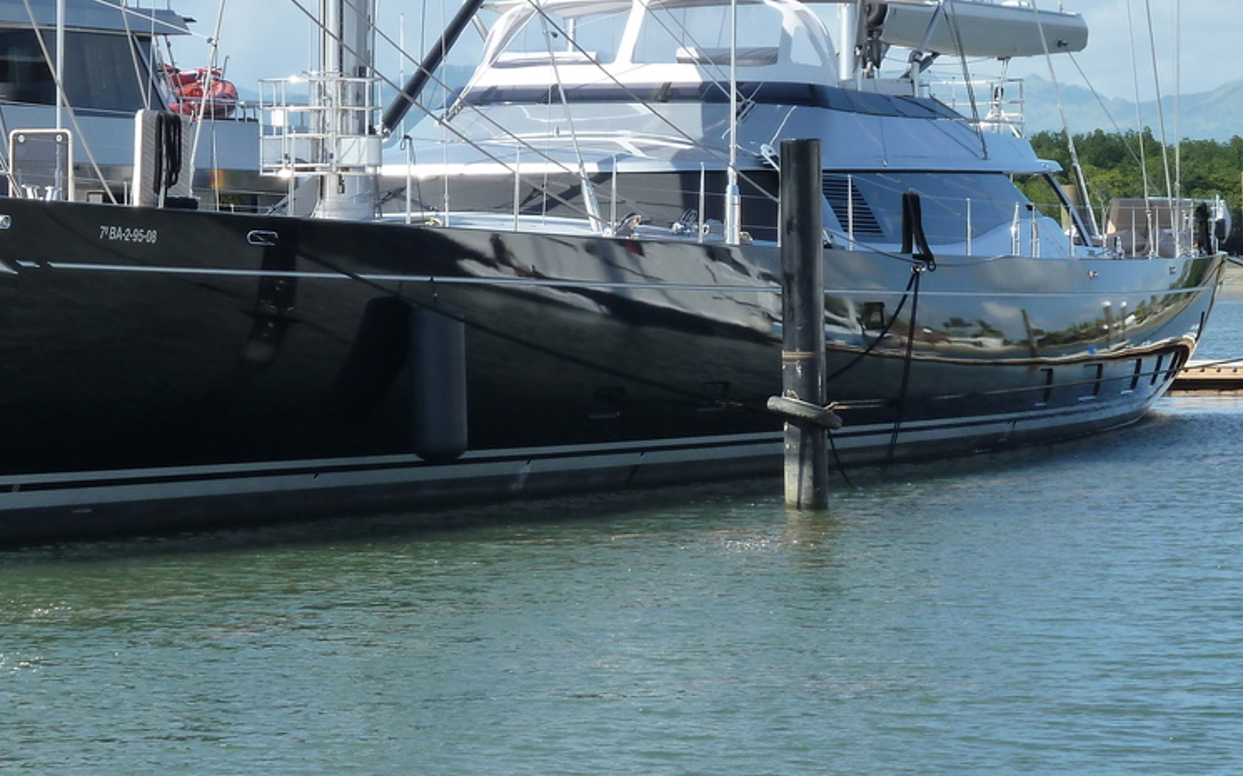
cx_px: 449
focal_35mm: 164
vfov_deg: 8.0
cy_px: 234
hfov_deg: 12.8
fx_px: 5554
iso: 125
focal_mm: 15.8
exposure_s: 1/400
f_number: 4.3
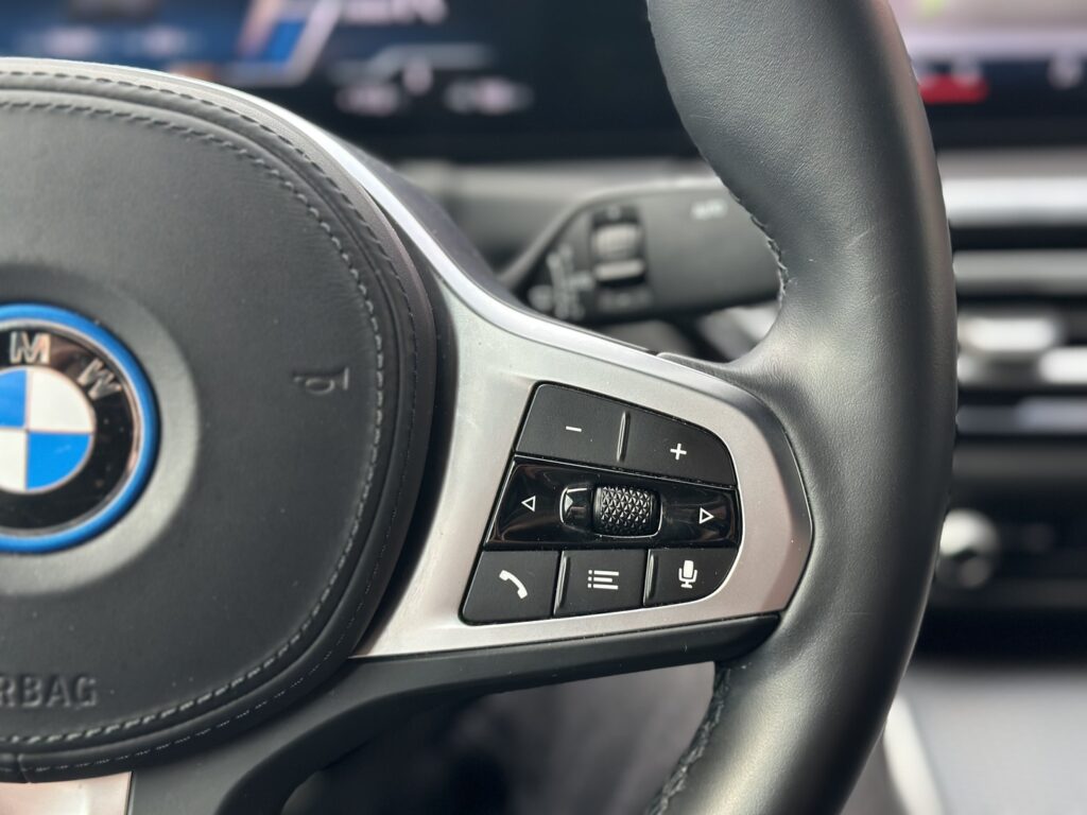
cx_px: 544
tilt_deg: -24.7
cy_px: 408
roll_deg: -3.3
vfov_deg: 30.3
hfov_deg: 39.7
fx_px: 1507
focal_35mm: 48
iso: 80
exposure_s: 1/277
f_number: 1.78
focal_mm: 6.86
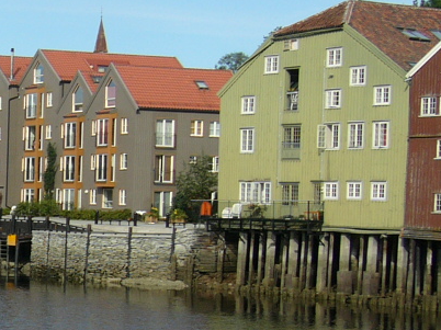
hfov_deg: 15.2
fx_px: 1541
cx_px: -195
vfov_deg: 12.2
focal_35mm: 121
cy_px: 232
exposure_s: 1/160
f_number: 8.3
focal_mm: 6.3
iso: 50
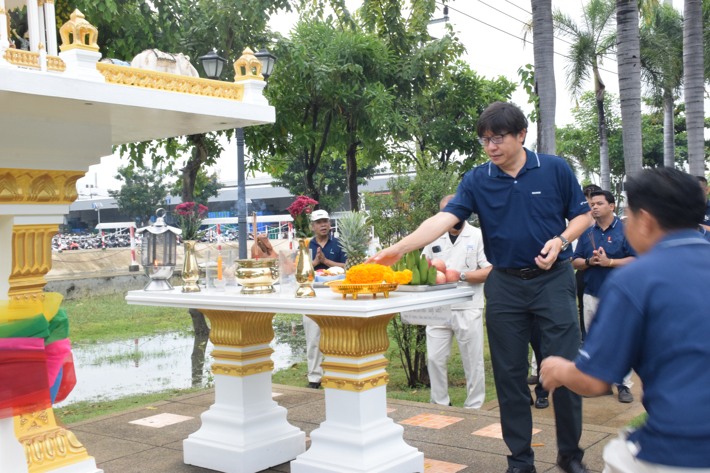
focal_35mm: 40
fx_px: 799
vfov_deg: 33.0
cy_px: 236
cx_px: 355
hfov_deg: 47.9
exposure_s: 1/40
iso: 1600
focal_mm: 27
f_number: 25
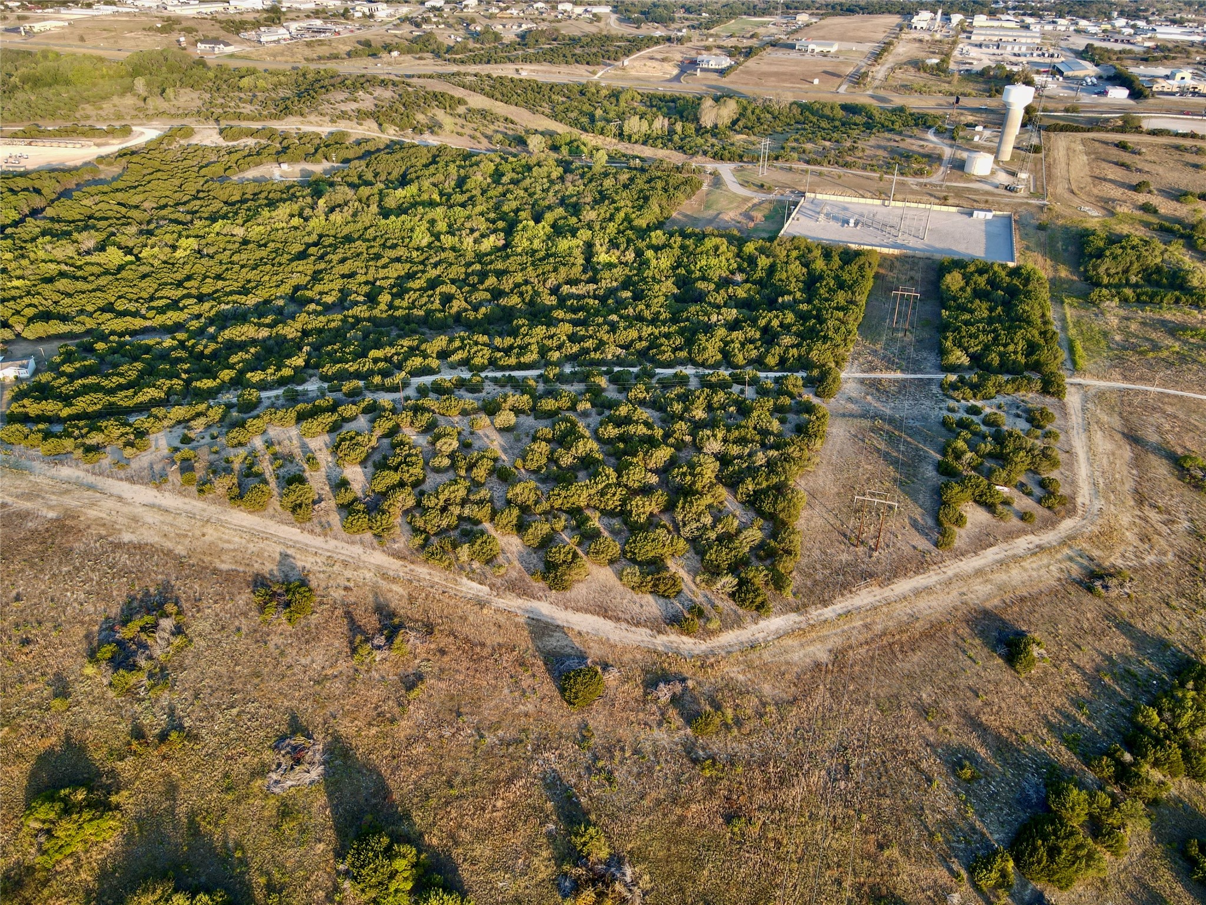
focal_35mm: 24
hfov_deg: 71.6
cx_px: 603
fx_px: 836
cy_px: 452
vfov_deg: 56.8
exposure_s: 1/100
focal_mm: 4.5
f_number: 2.8
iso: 100
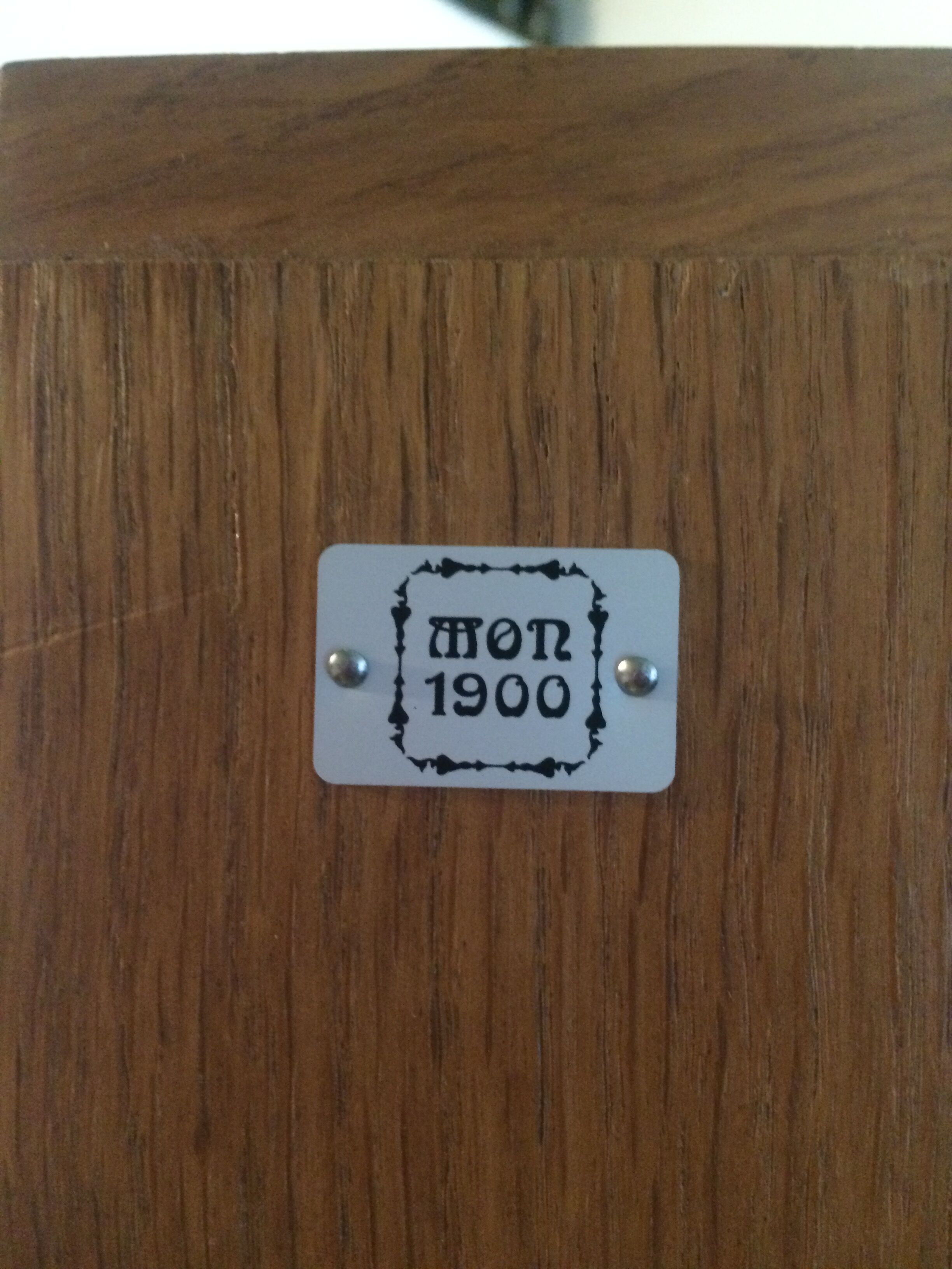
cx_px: 476
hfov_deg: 48.2
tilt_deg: -1.4
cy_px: 634
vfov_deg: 61.7
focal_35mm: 29
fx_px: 1063
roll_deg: +0.7
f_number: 2.2
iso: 400
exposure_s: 1/17
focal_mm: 4.15
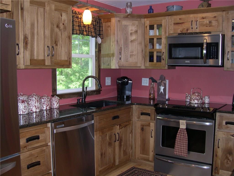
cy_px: 88
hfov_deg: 49.0
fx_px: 257
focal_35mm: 38
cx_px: 117
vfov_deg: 37.7
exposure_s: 1/60
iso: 202
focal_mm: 8
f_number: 2.8
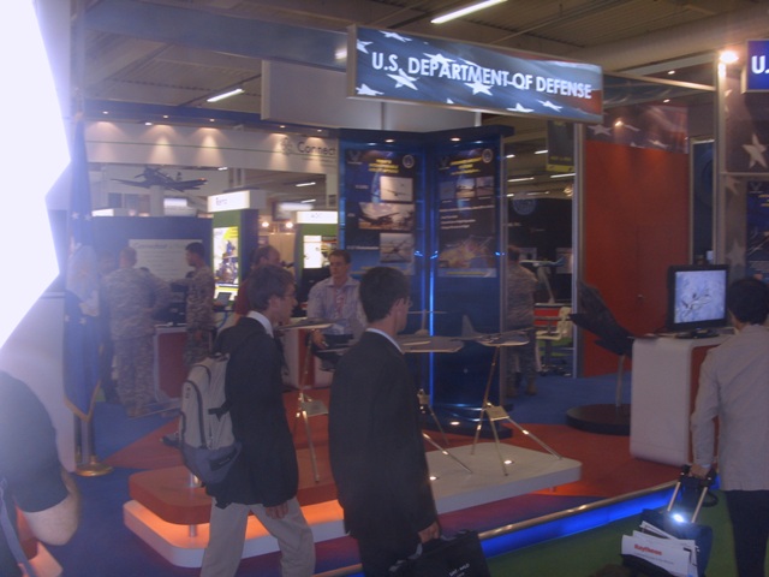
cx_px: 384
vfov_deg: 39.7
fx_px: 800
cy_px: 288
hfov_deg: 51.4
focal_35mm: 36
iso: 100
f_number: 3.5
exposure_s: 1/45
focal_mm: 6
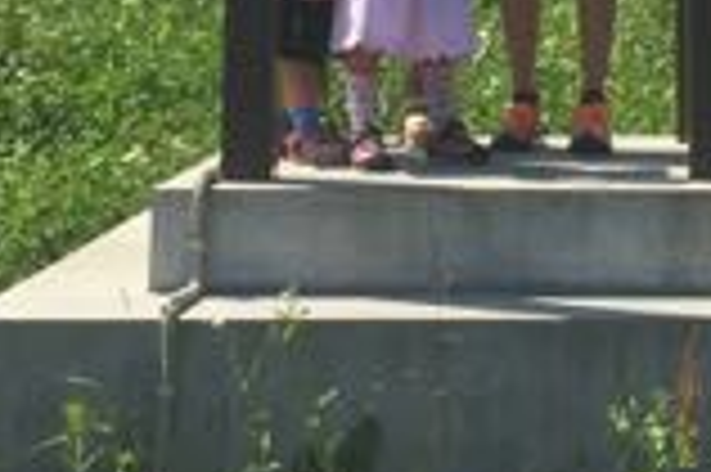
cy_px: -396
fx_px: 2407
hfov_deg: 16.7
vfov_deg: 10.5
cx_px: 572
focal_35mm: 122
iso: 32
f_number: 2.2
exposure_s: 1/2326
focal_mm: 4.15
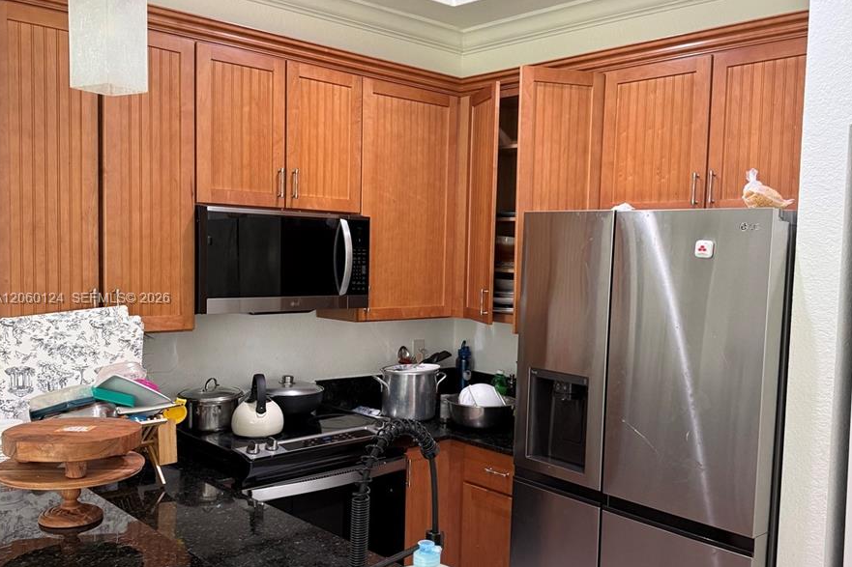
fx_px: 804
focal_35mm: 34
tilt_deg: -3.1
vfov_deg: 38.9
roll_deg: -1.4
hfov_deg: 55.8
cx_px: 426
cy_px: 299
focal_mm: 6.76
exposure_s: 1/60
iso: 250
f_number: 1.78
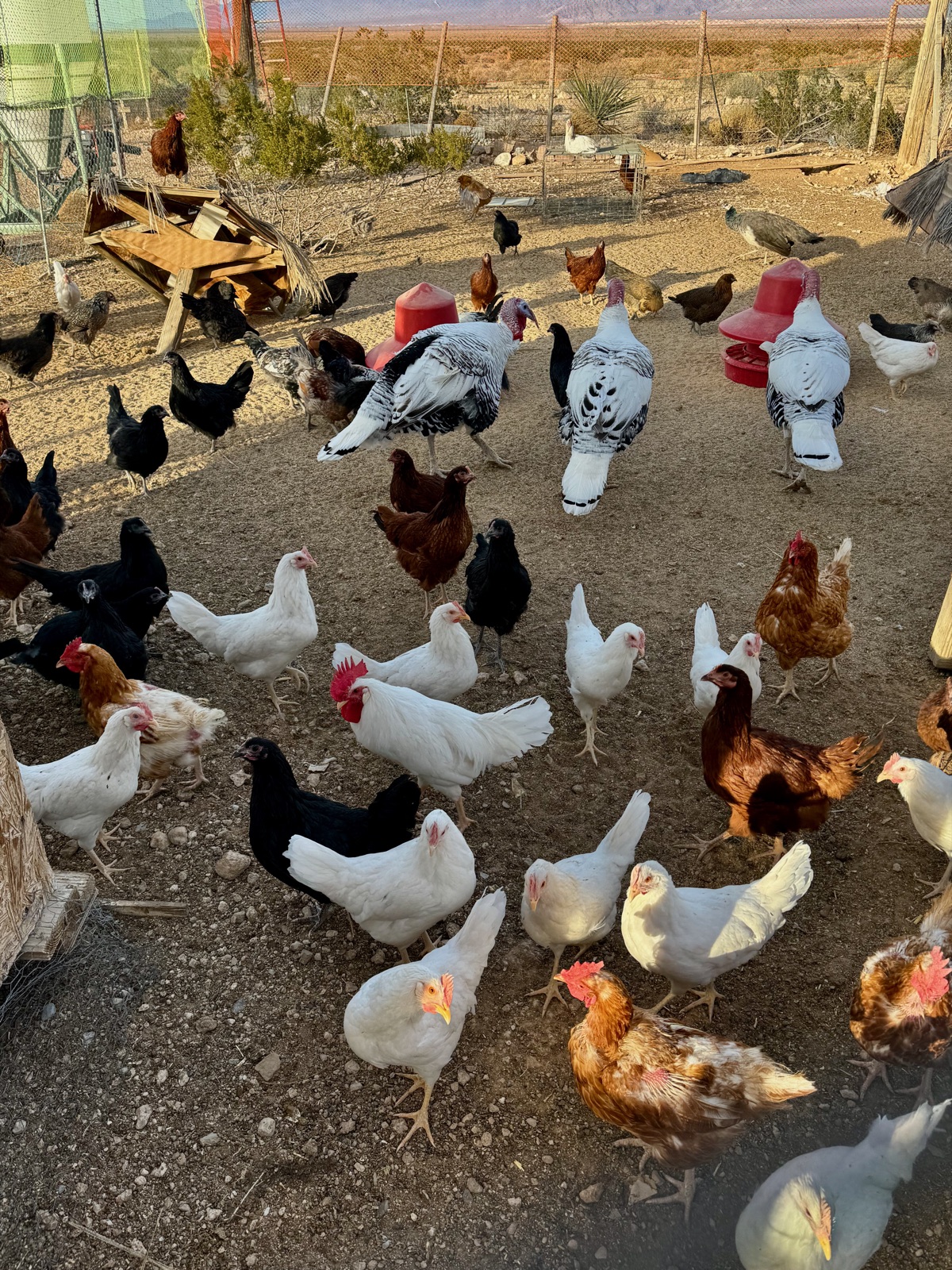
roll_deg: +4.5
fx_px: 880
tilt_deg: -31.6
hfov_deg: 56.8
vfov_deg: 71.6
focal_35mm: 24
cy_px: 635
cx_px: 476
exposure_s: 1/1094
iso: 80
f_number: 1.78
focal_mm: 6.86
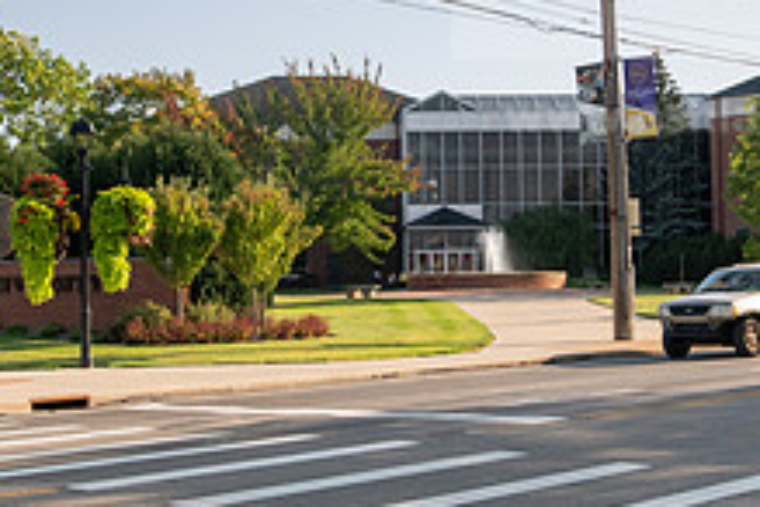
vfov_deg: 19.7
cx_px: 347
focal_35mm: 69
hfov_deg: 29.2
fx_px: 1457
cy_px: 189
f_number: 6.3
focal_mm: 26
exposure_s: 1/320
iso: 400
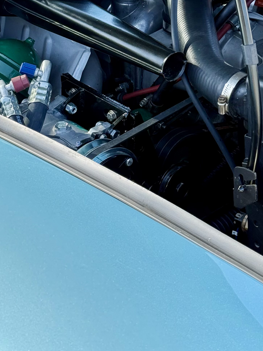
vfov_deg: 19.1
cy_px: 8
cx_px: 123
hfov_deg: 14.8
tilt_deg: -25.4
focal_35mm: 100
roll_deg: -2.9
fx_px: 1013
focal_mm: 6.76
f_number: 1.78
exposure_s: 1/530
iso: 100
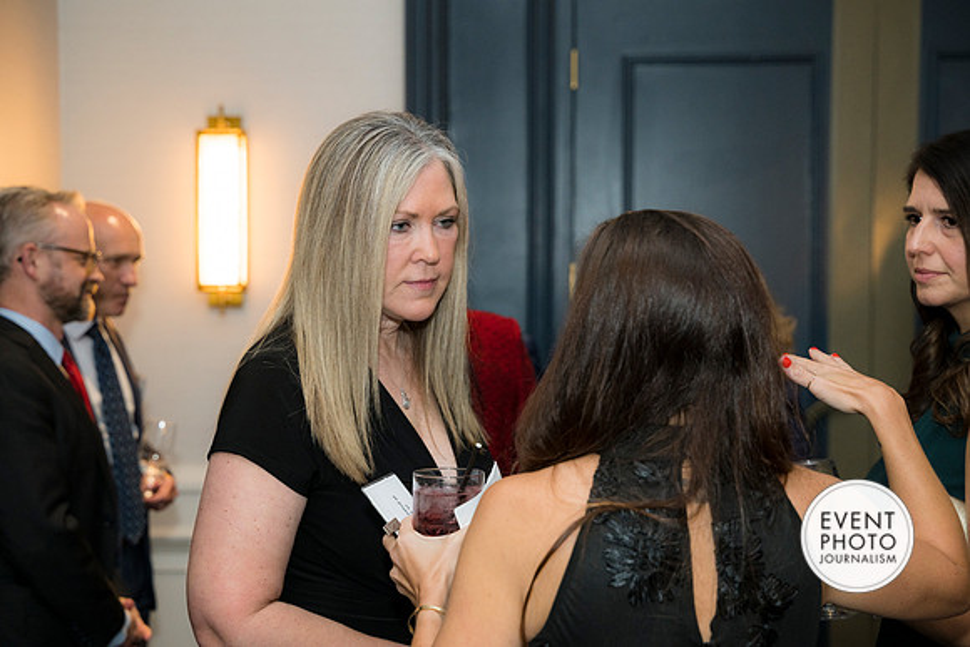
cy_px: 324
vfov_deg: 22.3
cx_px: 485
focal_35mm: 61
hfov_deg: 32.9
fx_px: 1644
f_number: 4
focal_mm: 61
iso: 800
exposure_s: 1/125
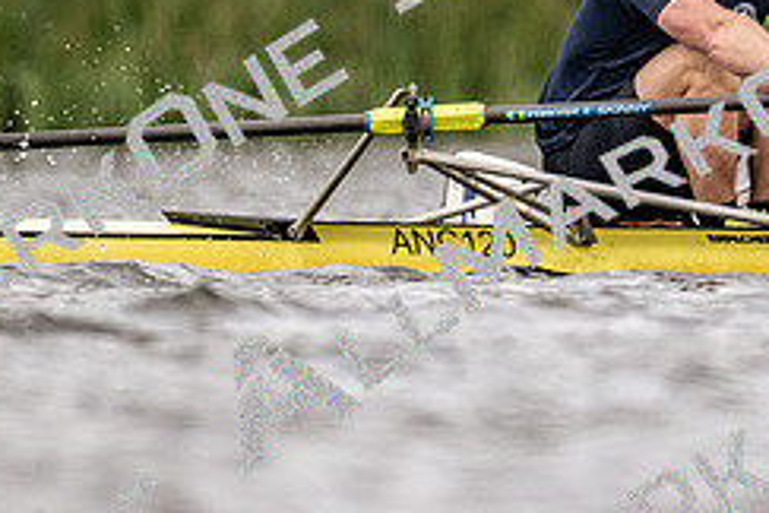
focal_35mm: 2146
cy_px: -16
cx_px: 873
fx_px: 45837
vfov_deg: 0.6
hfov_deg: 1.0
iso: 800
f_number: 4
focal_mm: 600
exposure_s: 1/2500
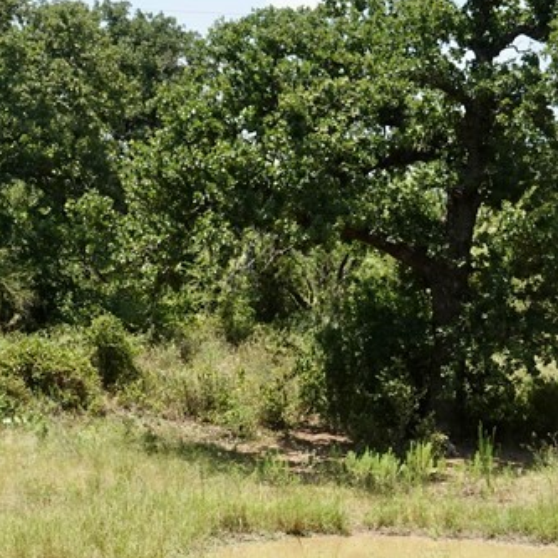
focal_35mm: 155
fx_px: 2827
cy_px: 429
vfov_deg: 11.2
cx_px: 558
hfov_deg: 11.2
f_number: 4
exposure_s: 1/500
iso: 100
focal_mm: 20.49
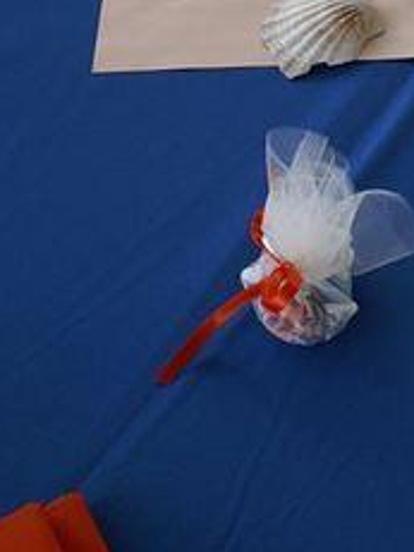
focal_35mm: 104
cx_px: 486
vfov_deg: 17.8
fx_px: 1660
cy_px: -151
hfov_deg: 13.8
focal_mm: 26
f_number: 4.5
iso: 125
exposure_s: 1/50
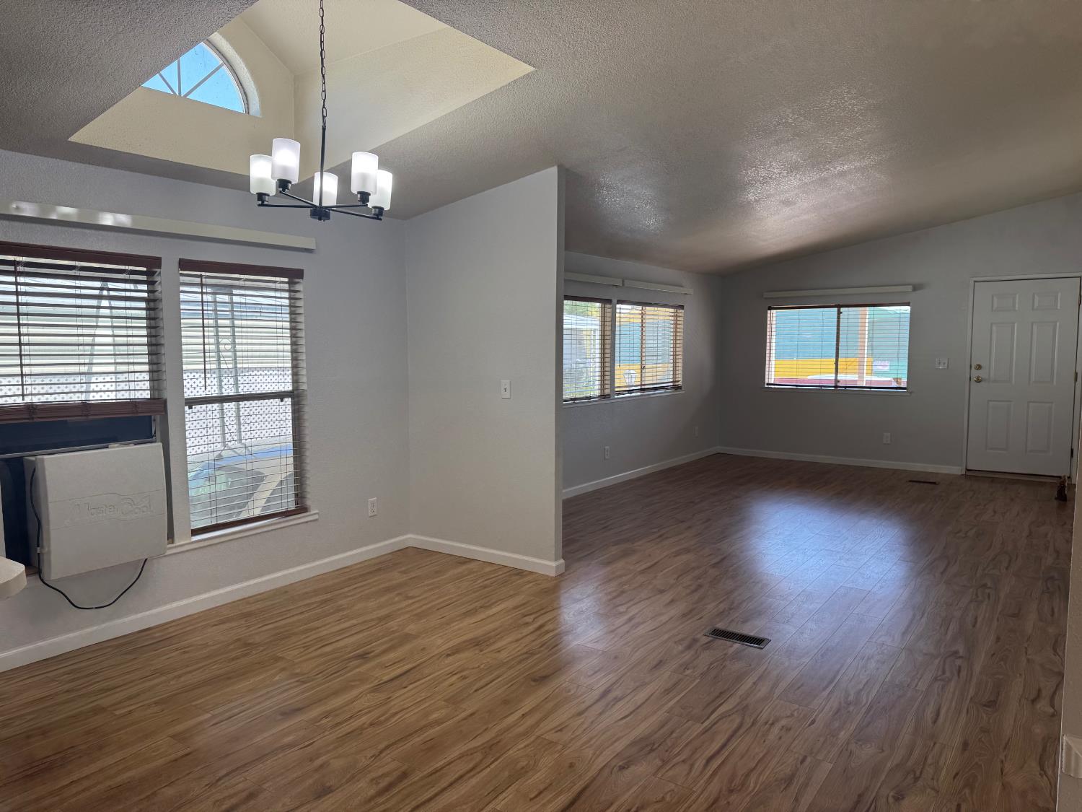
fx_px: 750
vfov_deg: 56.8
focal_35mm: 24
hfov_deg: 71.6
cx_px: 541
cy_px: 406
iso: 80
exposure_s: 1/170
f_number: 1.78
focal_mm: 6.76
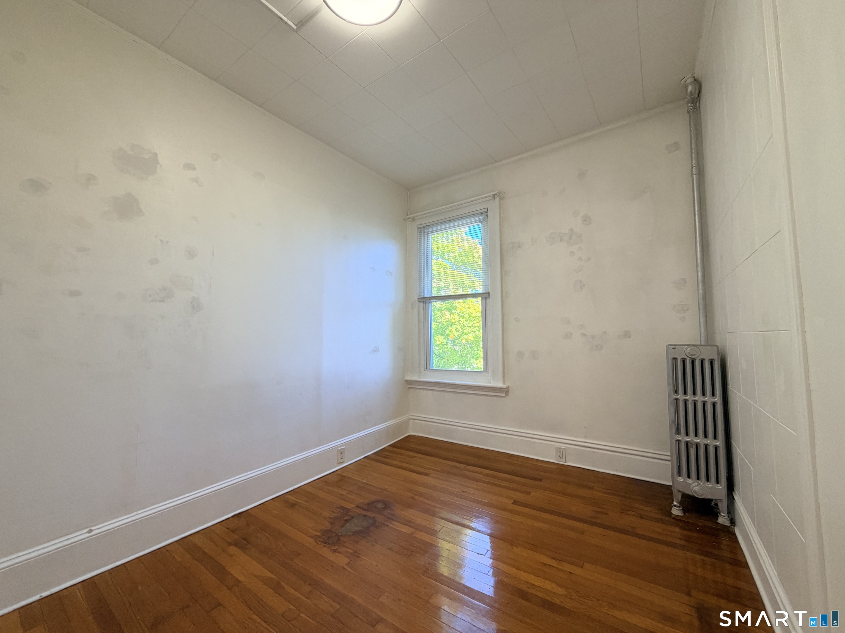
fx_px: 342
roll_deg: +1.2
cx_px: 422
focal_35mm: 14
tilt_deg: +4.2
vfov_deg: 85.7
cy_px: 316
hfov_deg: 102.1
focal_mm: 2.22
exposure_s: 1/120
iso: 200
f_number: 2.2
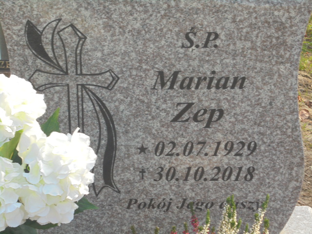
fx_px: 748
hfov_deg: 23.6
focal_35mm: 83
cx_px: 156
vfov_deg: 17.8
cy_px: 117
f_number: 6.7
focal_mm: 14.9
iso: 100
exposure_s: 1/60
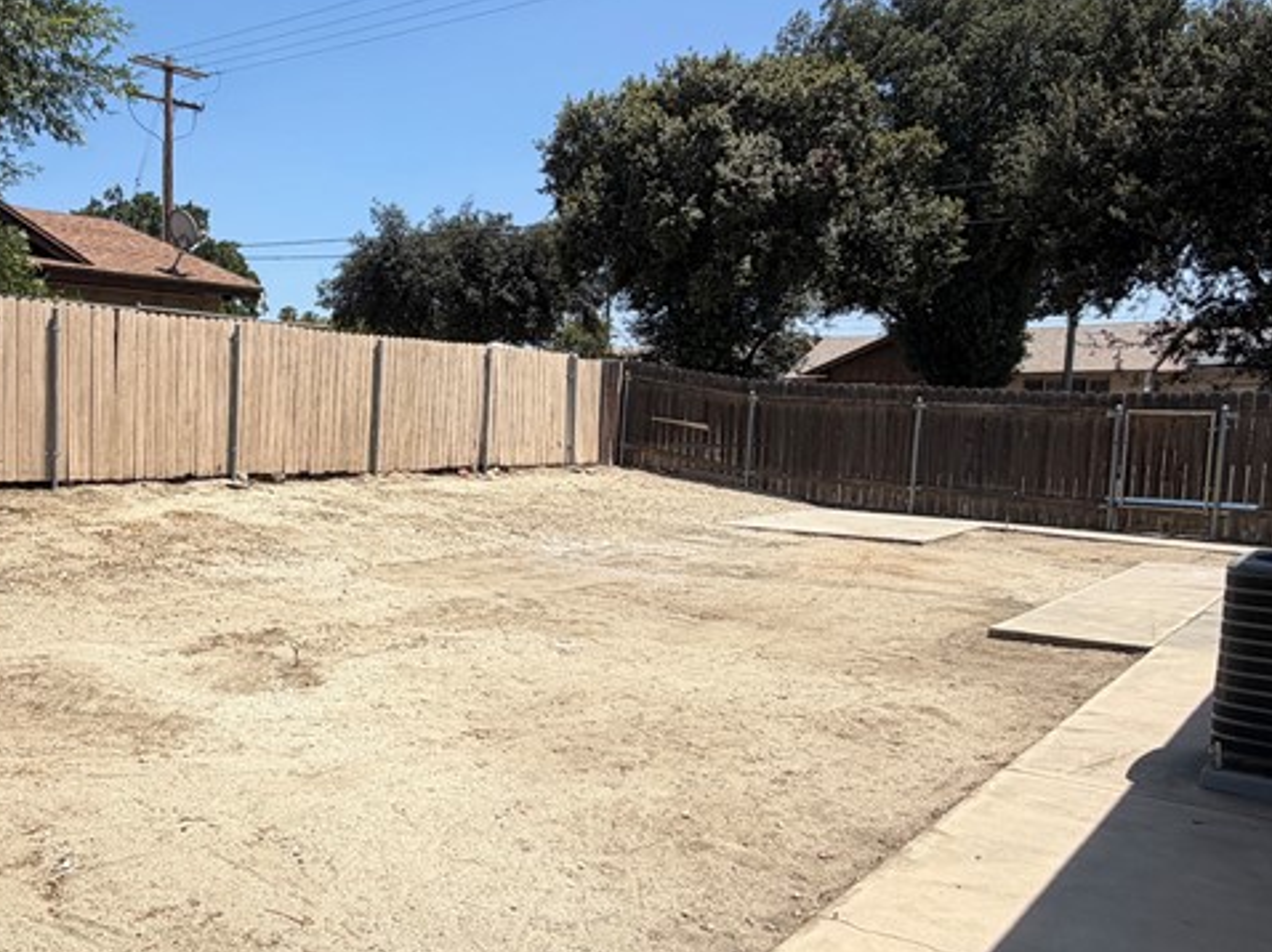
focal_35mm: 30
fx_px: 1102
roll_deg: -0.5
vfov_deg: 46.7
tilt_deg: -7.1
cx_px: 301
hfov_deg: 56.7
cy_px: 535
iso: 20
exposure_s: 1/970
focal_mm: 2.22
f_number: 2.2
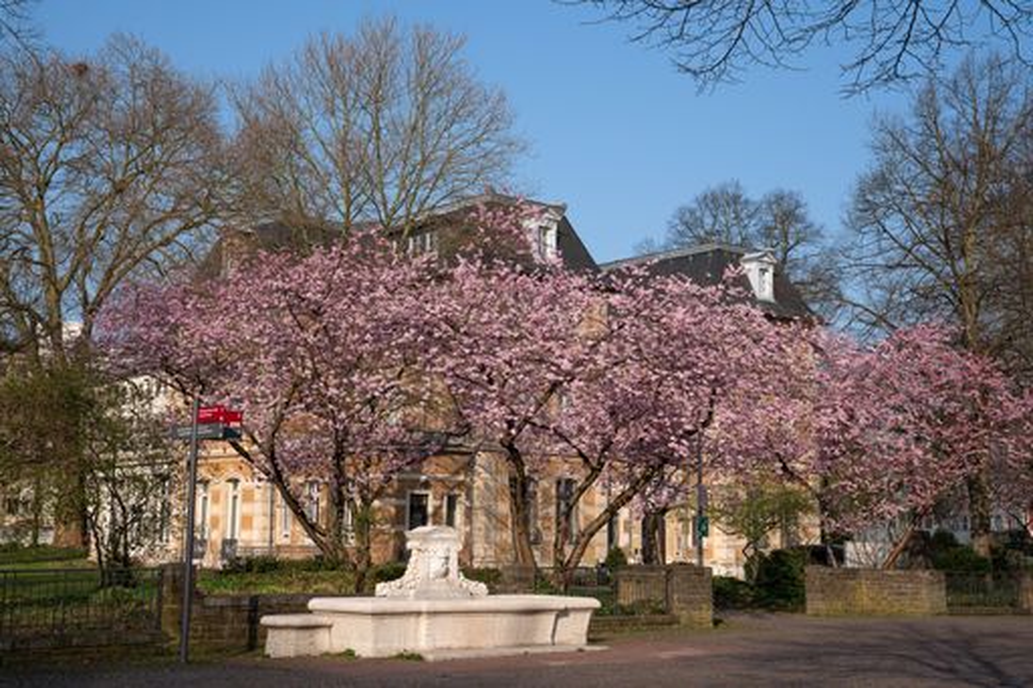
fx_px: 1434
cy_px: 344
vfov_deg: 27.0
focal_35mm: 50
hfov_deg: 39.6
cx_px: 516
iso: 100
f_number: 8
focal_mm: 50
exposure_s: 1/320
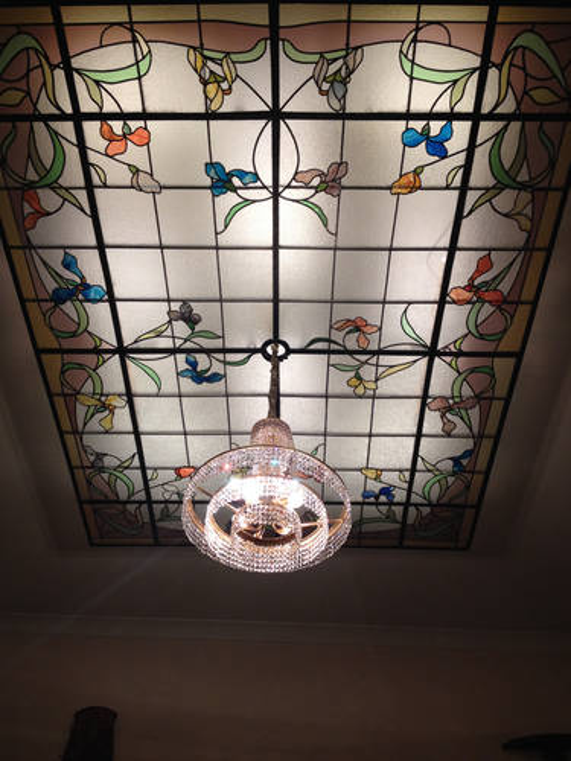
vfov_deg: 52.6
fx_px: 770
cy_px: 380
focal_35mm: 35
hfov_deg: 40.7
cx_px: 286
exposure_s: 1/20
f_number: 2.4
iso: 80
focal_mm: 4.28
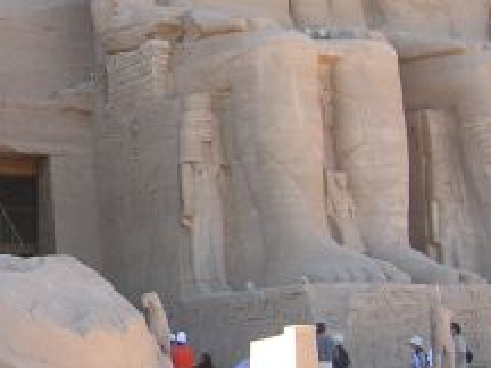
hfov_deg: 15.9
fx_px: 1716
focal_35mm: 121
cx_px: -38
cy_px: -73
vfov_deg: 12.0
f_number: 3.1
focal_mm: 7.5
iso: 50
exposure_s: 1/249
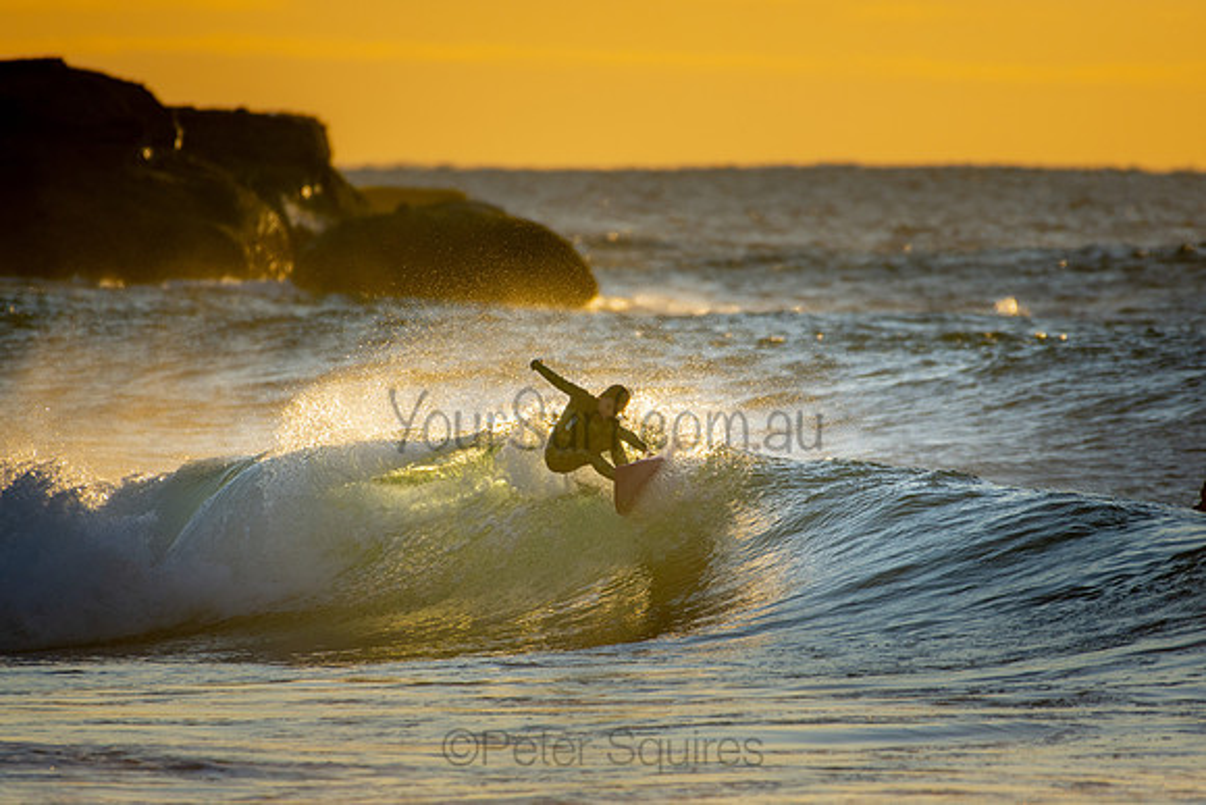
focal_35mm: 774
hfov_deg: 2.7
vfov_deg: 1.8
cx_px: 603
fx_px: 25923
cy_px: 402
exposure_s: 1/1250
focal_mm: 500
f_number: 5.6
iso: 360
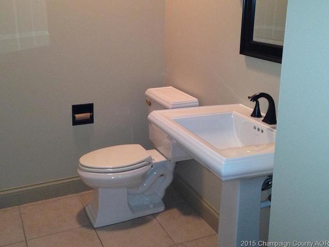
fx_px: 314
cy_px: 124
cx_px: 164
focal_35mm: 33
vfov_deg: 43.0
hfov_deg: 55.3
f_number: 2.4
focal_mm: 4.13
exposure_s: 1/17
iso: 200
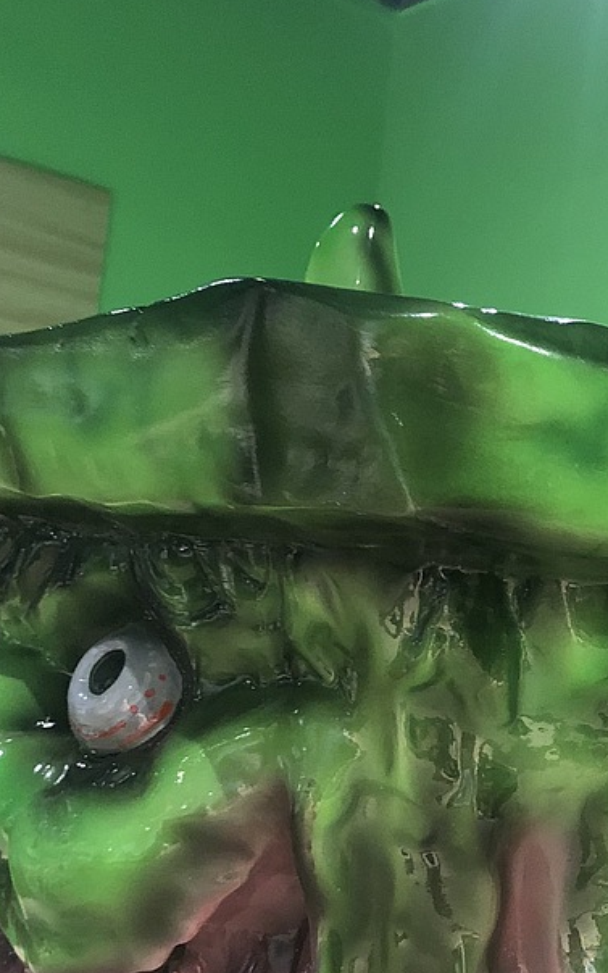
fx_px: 1670
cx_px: 781
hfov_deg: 19.2
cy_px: 700
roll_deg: -6.4
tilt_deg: +0.8
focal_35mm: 63
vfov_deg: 32.0
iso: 80
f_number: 1.8
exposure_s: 1/8
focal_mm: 4
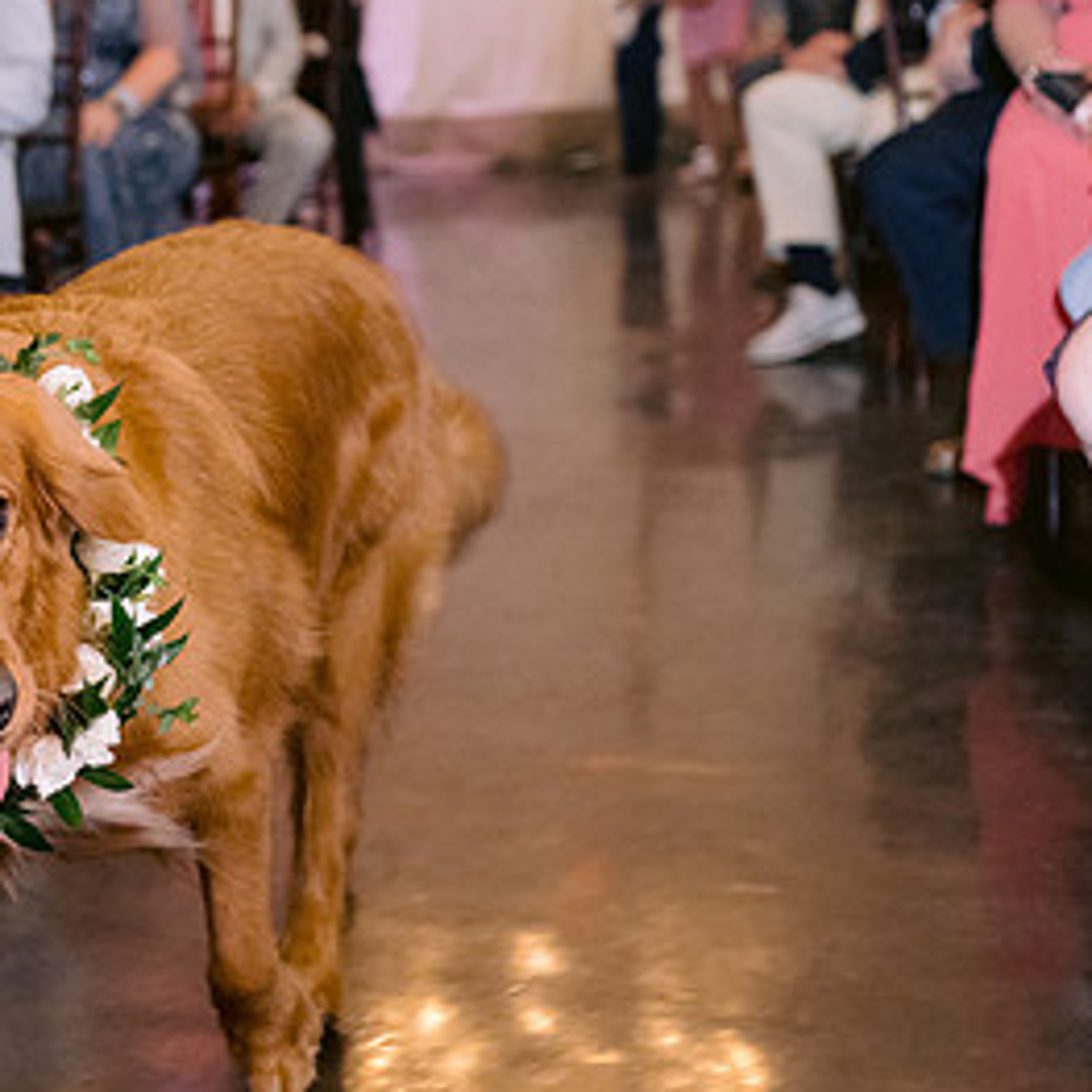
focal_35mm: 79
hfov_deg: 21.1
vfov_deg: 21.9
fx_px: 2820
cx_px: -9
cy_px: 448
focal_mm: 35
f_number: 2.8
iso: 1600
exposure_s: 1/160
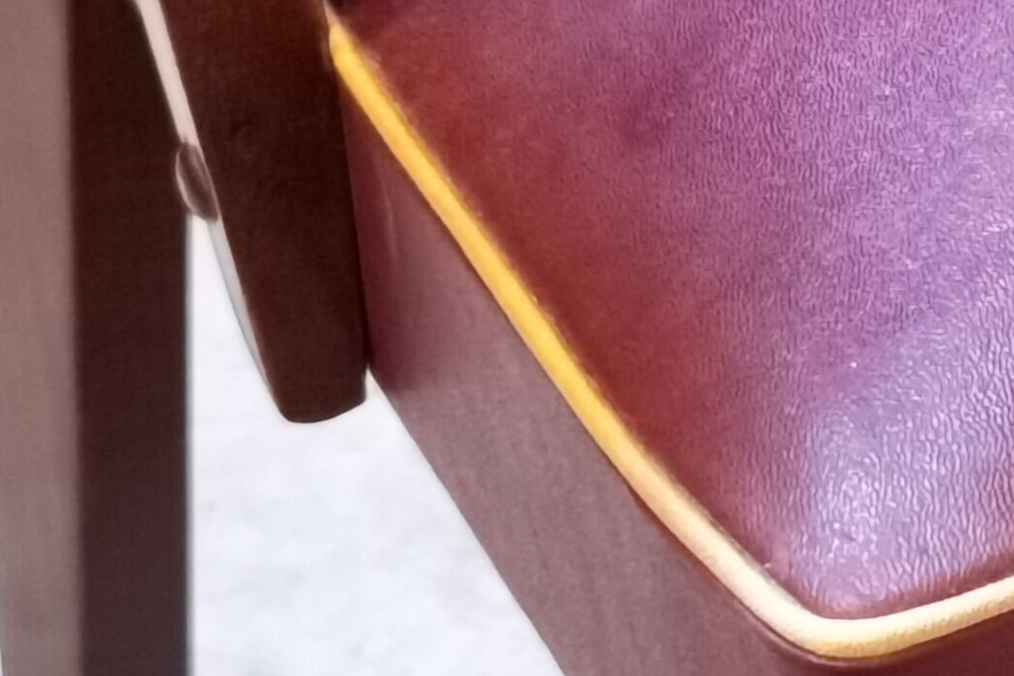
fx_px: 4731
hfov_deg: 11.7
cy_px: -36
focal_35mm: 168
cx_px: 1511
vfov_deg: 8.1
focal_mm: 6.71
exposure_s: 1/33.3
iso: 640
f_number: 1.9
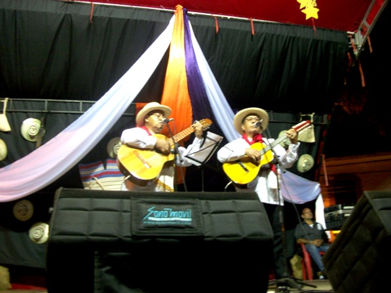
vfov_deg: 43.0
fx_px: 373
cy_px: 147
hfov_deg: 55.3
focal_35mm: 33
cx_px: 191
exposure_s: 1/13
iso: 160
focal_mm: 5.7
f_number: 2.9
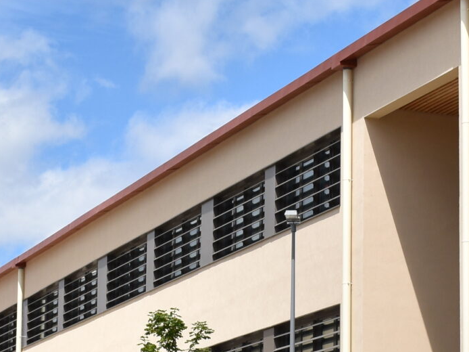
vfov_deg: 10.3
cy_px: 239
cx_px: 245
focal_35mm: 144
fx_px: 1947
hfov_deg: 13.7
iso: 200
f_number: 11
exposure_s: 1/500
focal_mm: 27
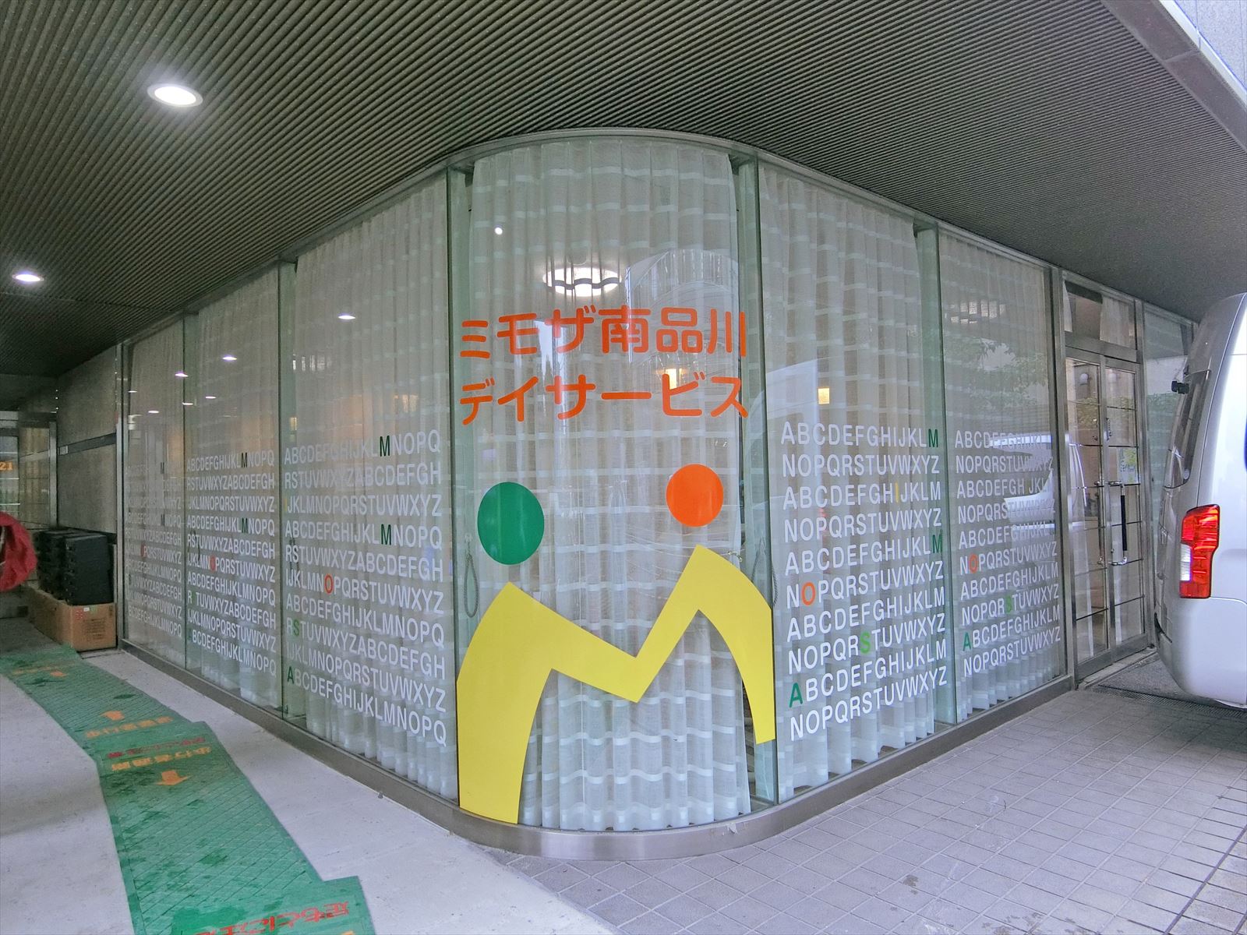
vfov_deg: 56.8
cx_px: 624
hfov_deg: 71.6
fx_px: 865
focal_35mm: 24
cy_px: 468
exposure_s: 1/125
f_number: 3
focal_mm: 5.13
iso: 250
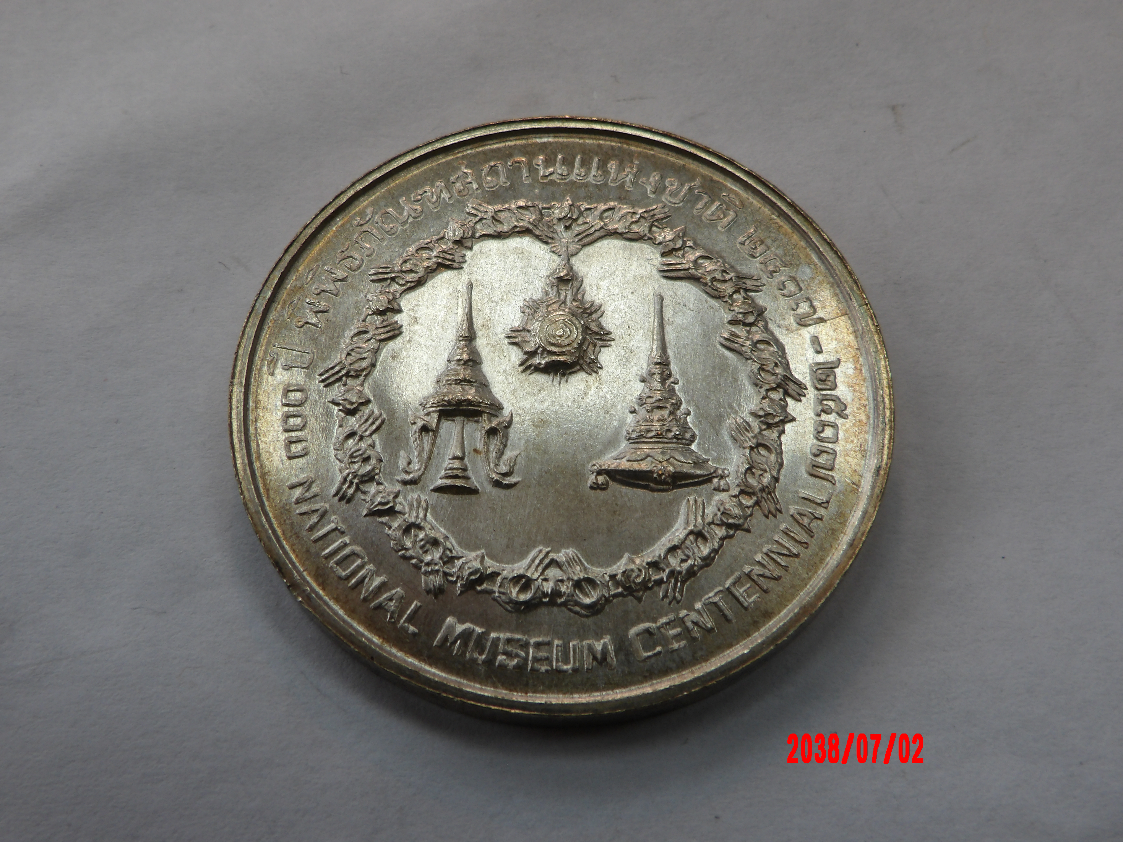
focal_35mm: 42
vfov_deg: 34.3
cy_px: 421
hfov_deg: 44.8
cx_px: 562
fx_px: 1363
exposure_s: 1/48
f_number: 4.9
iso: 100
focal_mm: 7.6
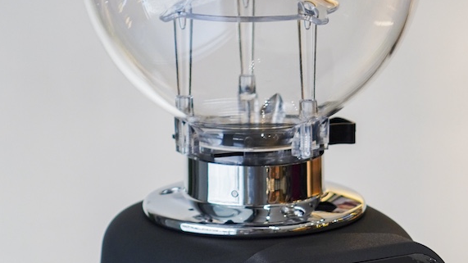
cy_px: 303
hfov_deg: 14.9
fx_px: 1791
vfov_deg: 8.3
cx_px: 309
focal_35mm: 144
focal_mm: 35
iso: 250
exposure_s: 1/30
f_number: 3.2
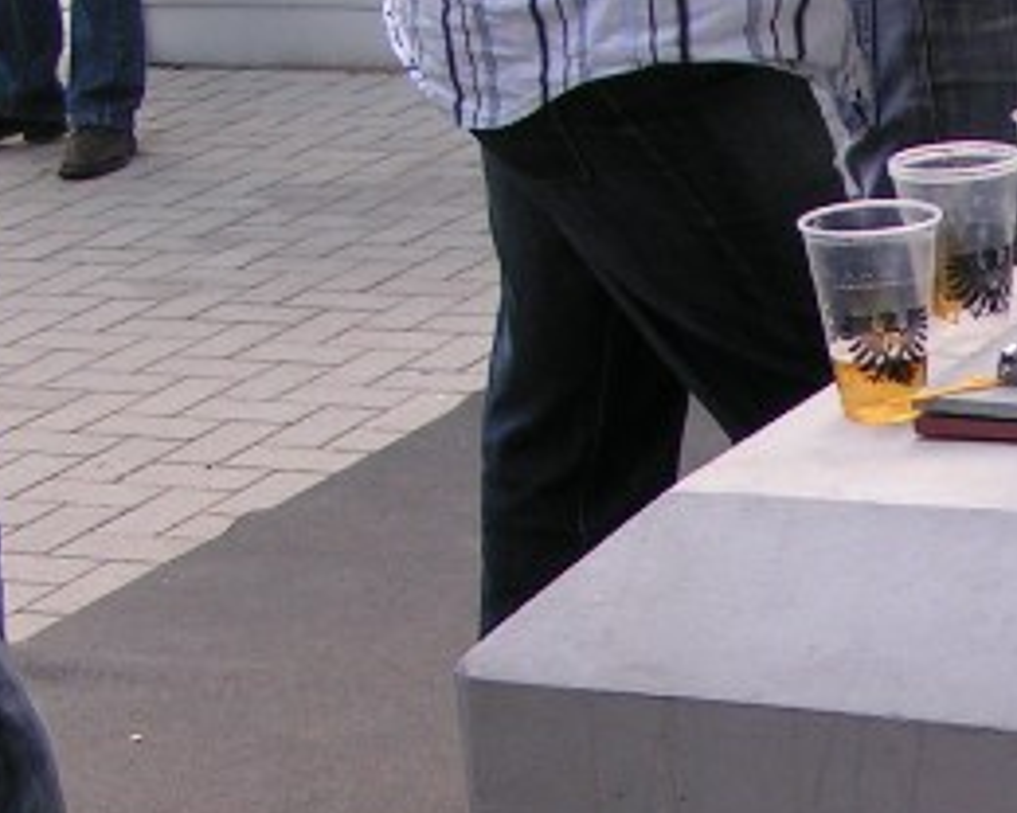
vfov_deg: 13.4
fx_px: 3431
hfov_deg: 15.9
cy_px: 786
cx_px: 1346
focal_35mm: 114
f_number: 3.5
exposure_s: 1/60
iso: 50
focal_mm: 5.8
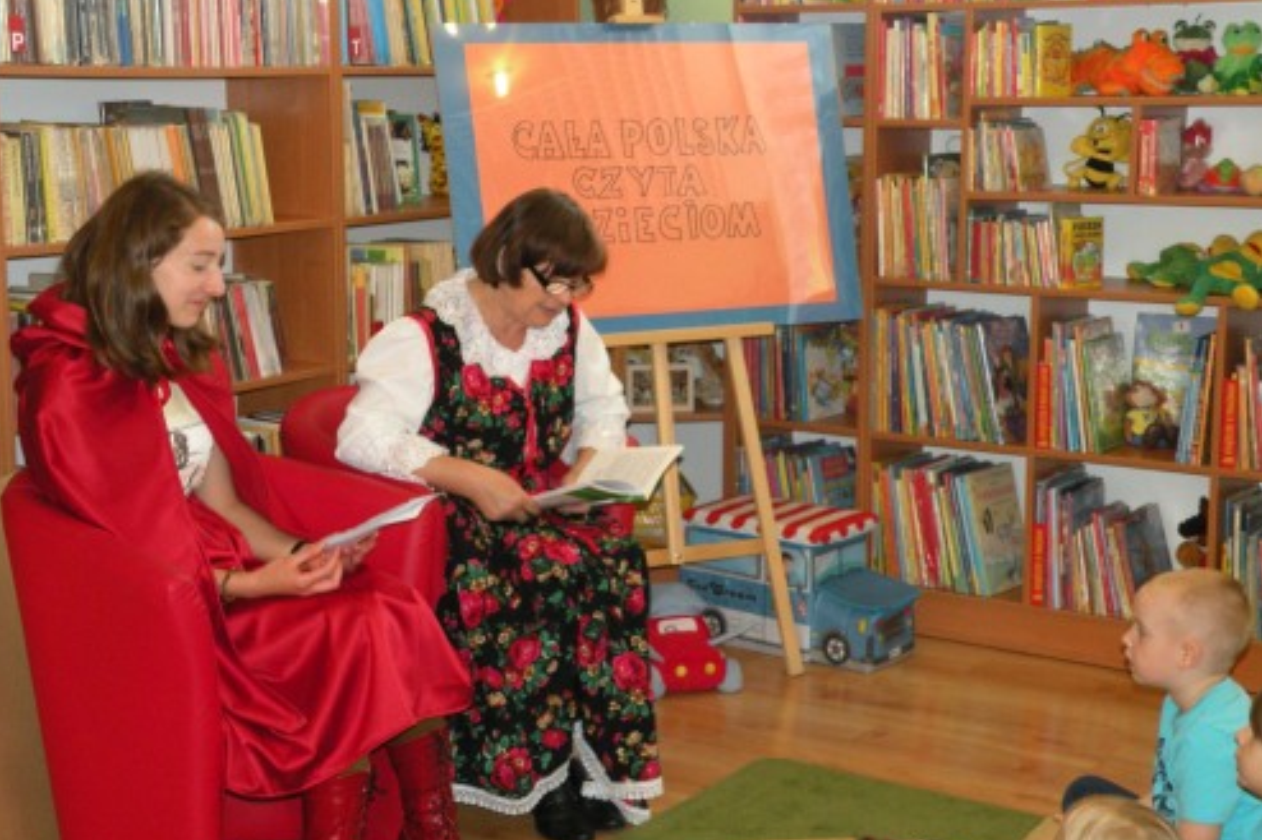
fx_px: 2067
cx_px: 628
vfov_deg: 23.0
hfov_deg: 33.9
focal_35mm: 59
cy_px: 410
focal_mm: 9.8
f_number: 3.5
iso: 170
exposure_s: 1/30.6
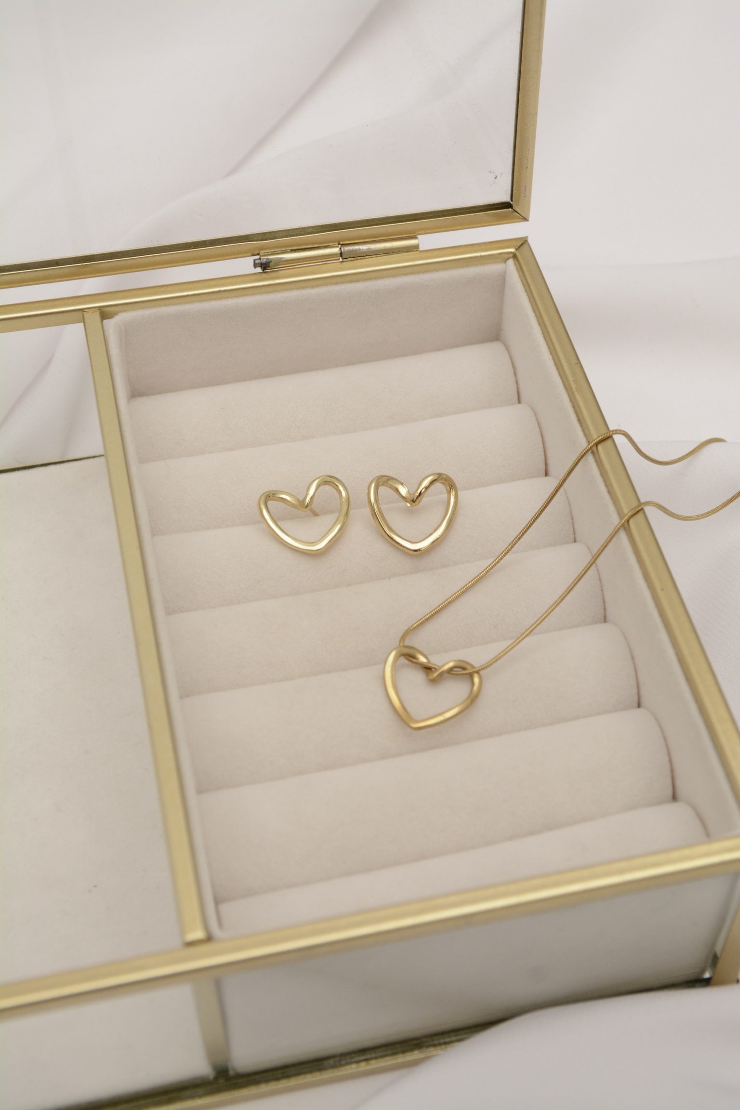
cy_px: 555
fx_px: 1757
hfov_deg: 23.8
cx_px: 370
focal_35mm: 57
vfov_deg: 35.1
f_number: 9
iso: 500
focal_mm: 38
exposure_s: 1/320
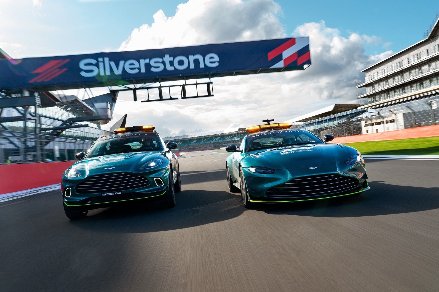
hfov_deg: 60.3
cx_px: 220
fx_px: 378
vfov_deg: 42.3
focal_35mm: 31
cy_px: 146
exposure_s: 1/25
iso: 64
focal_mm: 31
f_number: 11
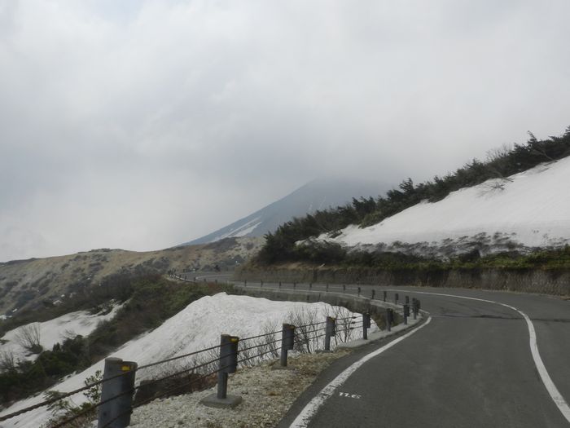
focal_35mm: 32
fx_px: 527
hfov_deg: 56.8
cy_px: 214
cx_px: 285
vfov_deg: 44.2
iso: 160
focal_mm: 5.6
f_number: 8
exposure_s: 1/800
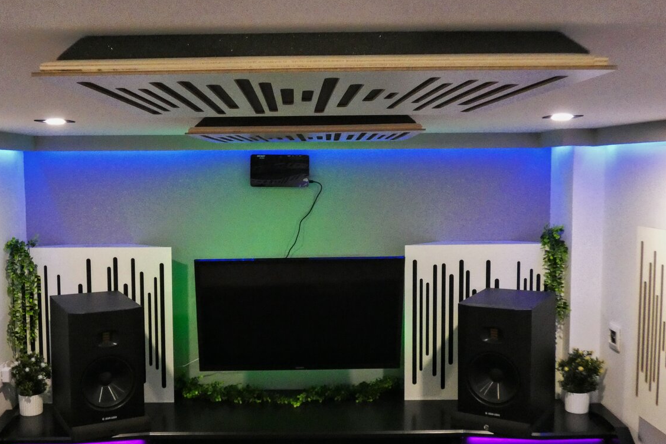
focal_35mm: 40
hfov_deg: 48.2
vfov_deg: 33.3
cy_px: 257
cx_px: 269
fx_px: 740
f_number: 3.3
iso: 1600
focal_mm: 5.5
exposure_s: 1/80
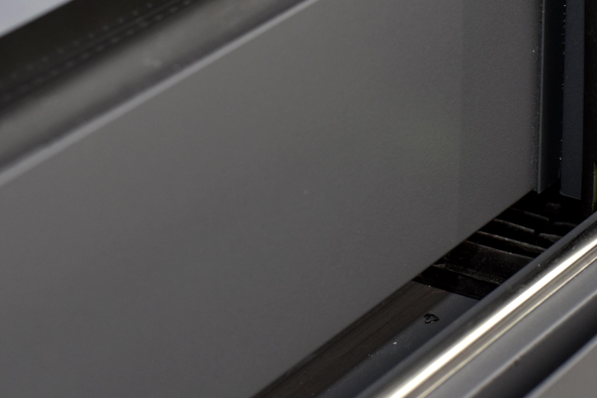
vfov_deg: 7.9
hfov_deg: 11.8
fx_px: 2870
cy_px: -49
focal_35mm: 173
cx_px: 568
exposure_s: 1/100
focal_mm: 50
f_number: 6.3
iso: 160
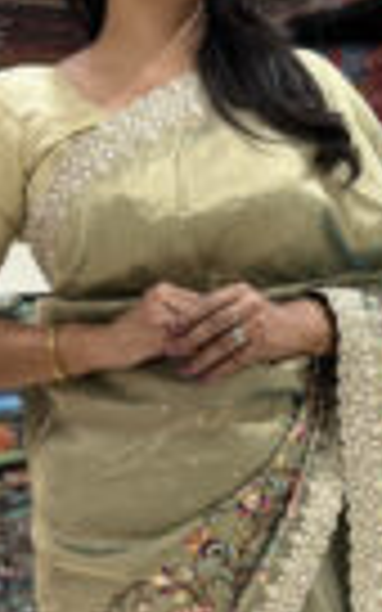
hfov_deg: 16.1
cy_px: 518
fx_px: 1349
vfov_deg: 25.0
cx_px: 261
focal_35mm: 81
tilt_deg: -10.1
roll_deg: +3.6
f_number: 1.5
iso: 80
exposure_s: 1/100
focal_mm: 5.7
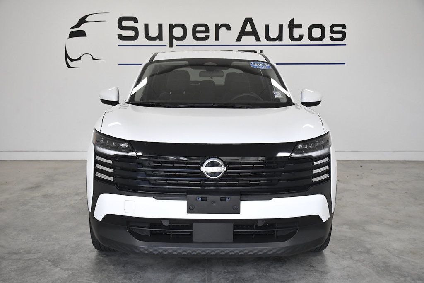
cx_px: 212
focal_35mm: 40
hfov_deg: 48.5
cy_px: 142
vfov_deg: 33.4
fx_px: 471
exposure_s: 1/2000
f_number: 4.5
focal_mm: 27
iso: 2500
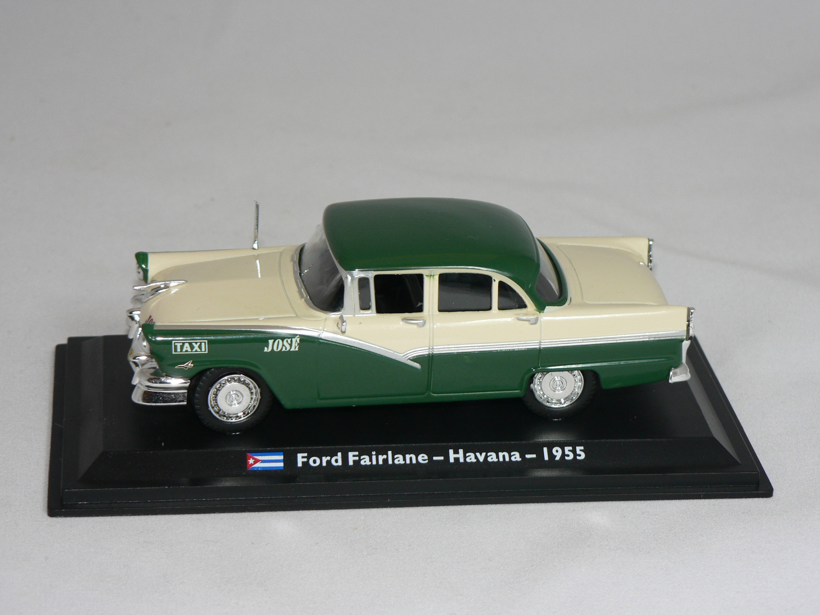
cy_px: 308
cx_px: 410
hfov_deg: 18.9
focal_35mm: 104
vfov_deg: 14.2
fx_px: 2464
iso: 80
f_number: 3.2
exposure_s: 1/60
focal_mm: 17.3
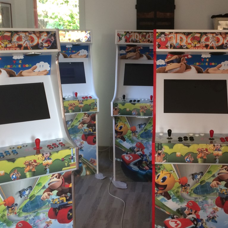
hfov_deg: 35.0
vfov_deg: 35.3
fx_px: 358
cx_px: 152
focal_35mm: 48
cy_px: 98
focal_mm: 4.15
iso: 100
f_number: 2.2
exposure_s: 1/33
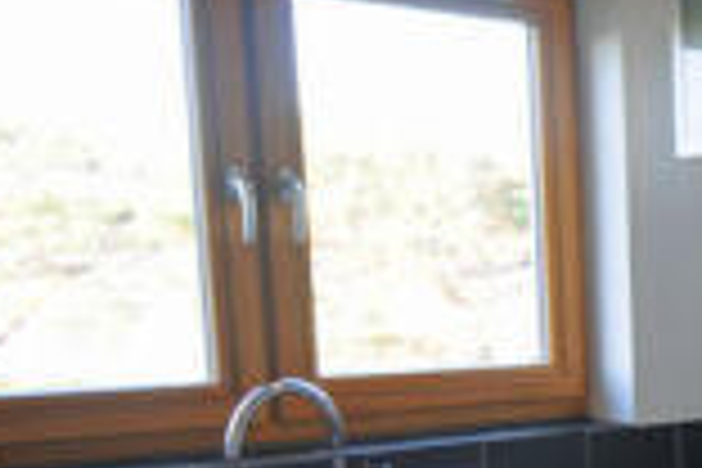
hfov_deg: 20.0
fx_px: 1601
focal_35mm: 82
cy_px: 414
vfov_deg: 16.4
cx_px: 1161
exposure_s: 1/25
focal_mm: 13
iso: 200
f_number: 4.5
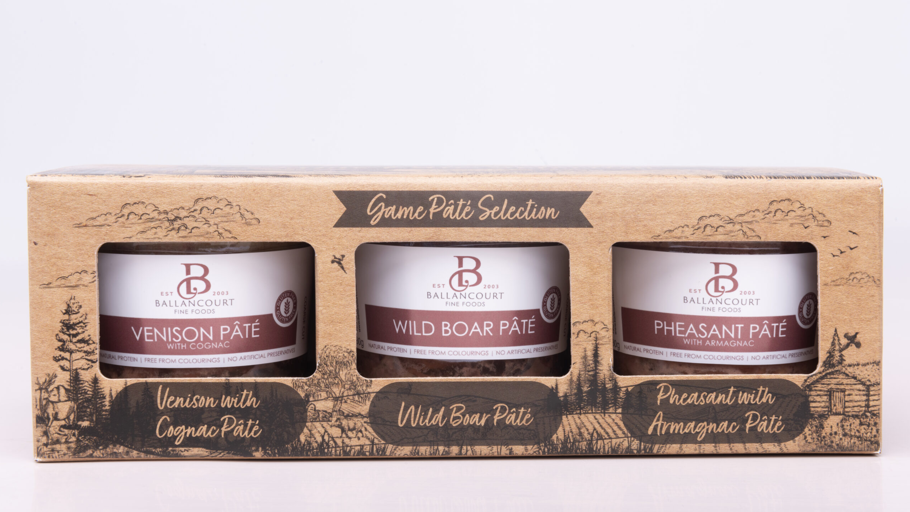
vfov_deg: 20.4
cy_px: 274
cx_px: 455
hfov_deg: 35.4
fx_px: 1424
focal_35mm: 59
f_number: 18
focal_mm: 56
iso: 200
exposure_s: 1/200
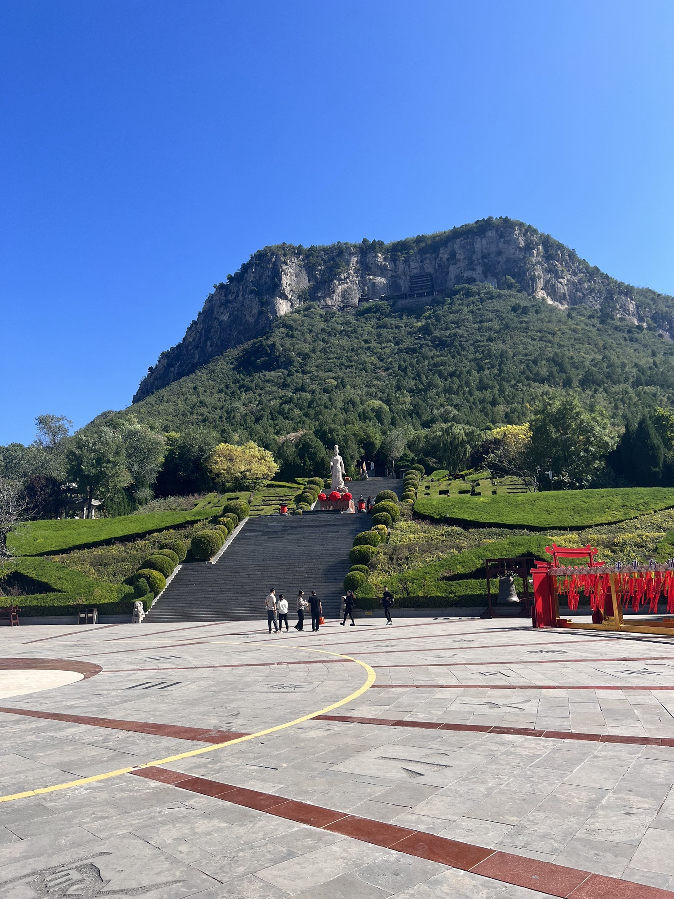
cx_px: 337
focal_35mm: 26
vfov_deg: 67.3
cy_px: 450
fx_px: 675
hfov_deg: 53.1
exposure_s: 1/3165
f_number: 1.5
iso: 50
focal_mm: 5.7
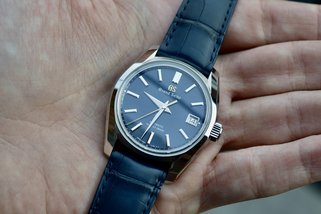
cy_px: 107
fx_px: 535
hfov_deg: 33.4
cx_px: 160
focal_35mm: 60
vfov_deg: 22.6
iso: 180
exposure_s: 1/125
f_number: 5.6
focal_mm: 40
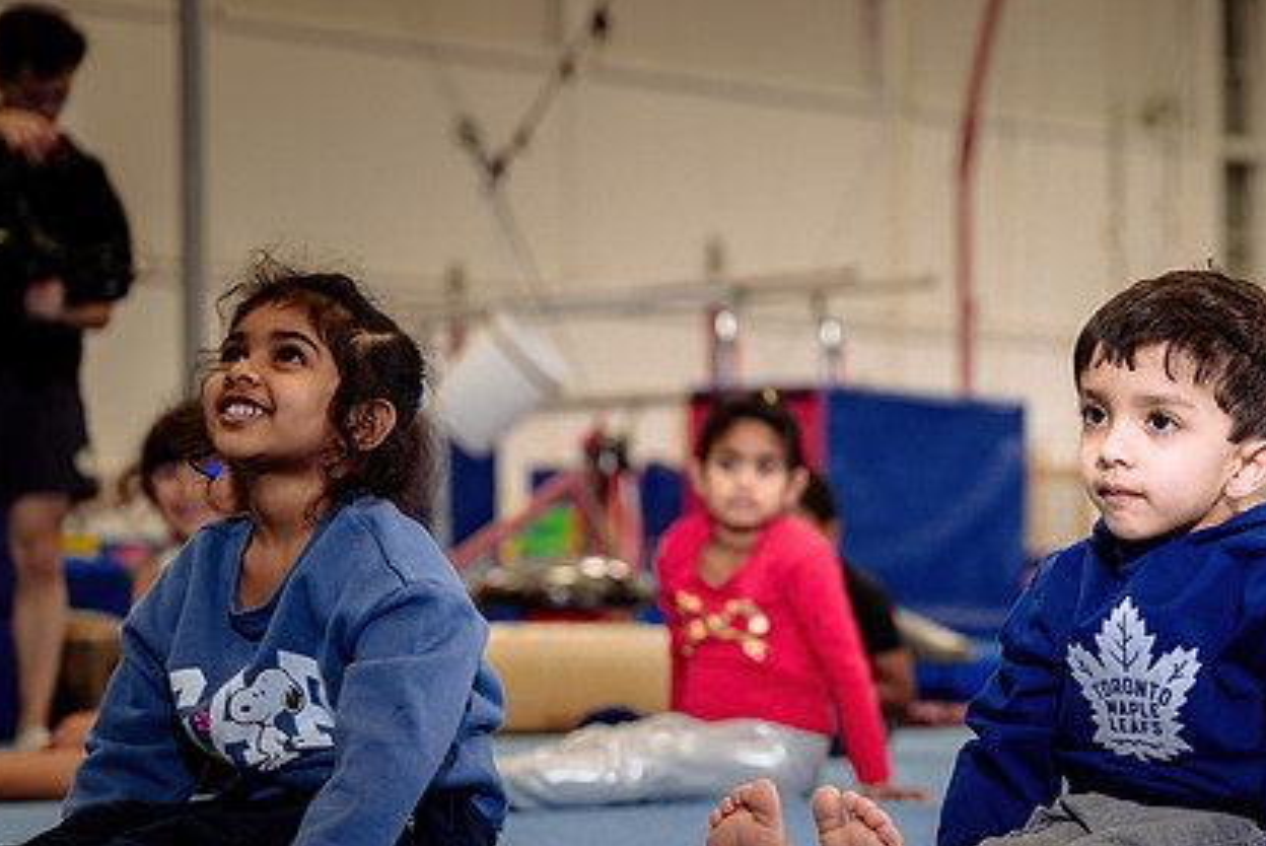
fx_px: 4223
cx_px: 1055
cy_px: 675
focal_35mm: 120
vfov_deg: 11.4
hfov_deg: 16.9
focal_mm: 70
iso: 800
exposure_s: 1/160
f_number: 3.5
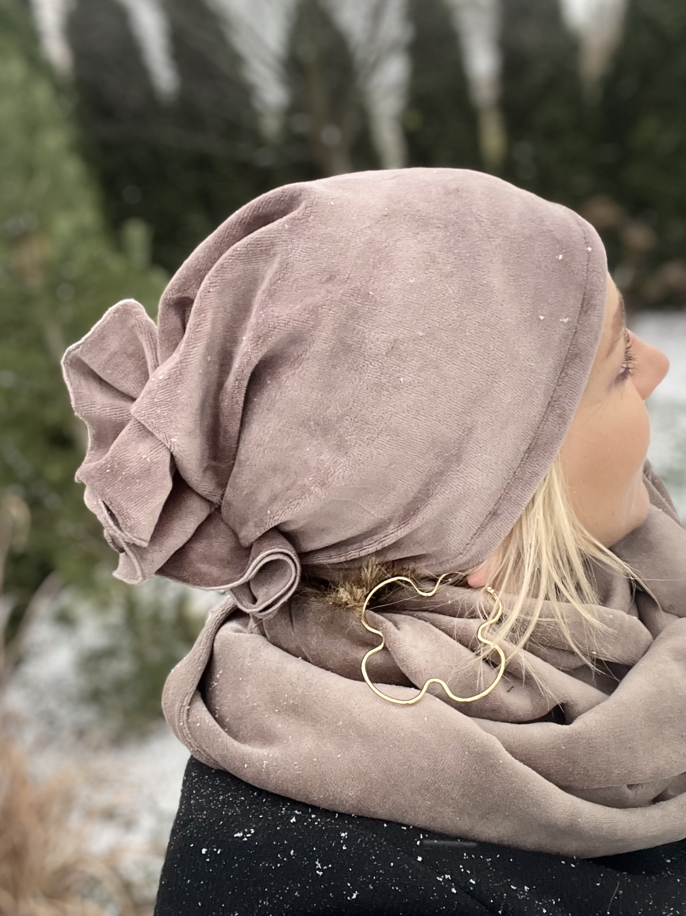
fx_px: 793
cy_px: 458
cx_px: 343
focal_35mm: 30
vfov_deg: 60.0
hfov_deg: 46.8
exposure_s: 1/90
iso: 100
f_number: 2.2
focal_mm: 2.71
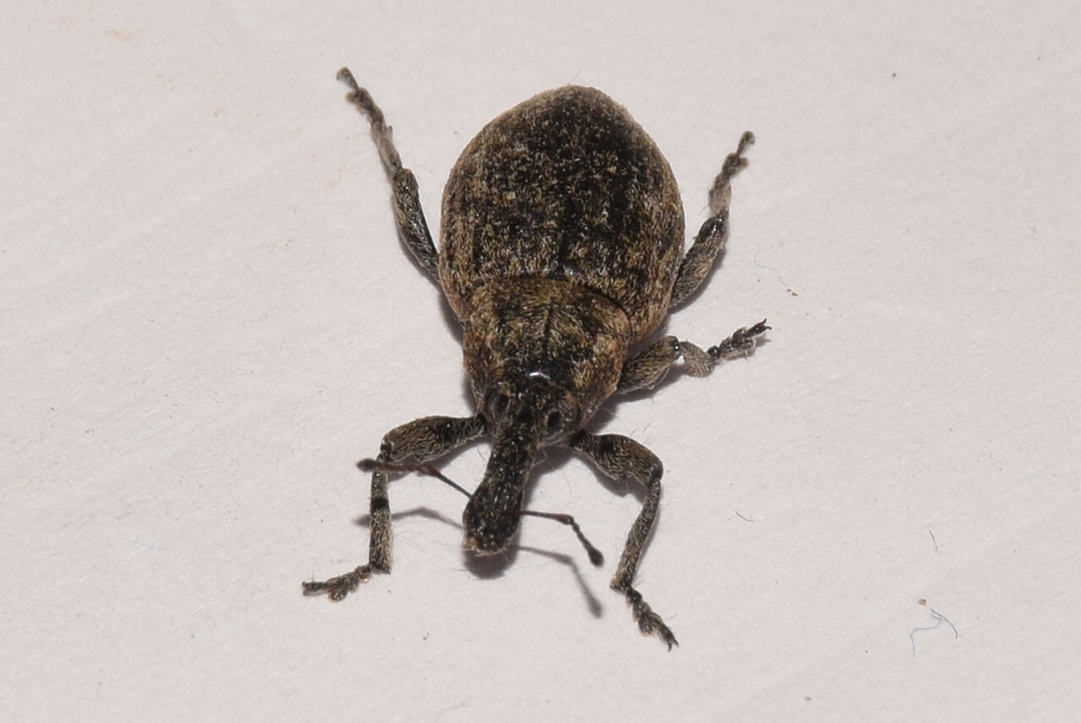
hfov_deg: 9.8
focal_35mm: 210
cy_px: 362
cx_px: 540
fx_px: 6311
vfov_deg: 6.6
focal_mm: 140
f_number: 16
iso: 100
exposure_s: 1/200
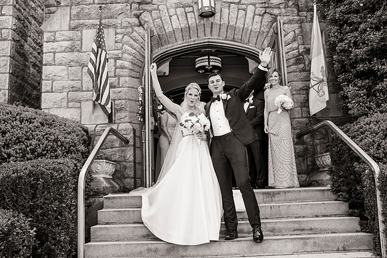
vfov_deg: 37.9
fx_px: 376
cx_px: 194
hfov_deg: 54.4
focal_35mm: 35
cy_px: 129
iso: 640
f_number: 6.3
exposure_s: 1/500
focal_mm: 35
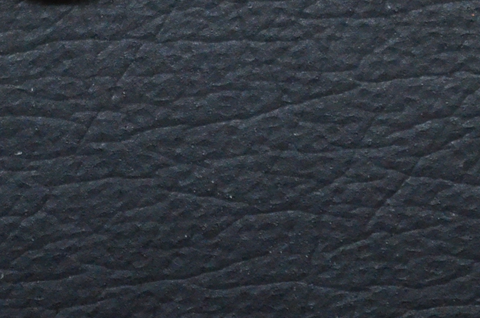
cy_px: -137
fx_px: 2980
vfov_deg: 6.0
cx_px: -134
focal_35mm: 224
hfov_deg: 9.1
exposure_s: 1/2000
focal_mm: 40
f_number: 4
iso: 2500
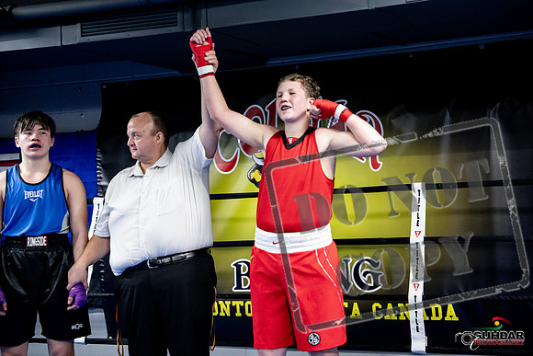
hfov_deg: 29.2
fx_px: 1022
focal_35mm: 69
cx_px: 266
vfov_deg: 19.7
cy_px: 178
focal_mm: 69
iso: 10000
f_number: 2.8
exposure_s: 1/1000
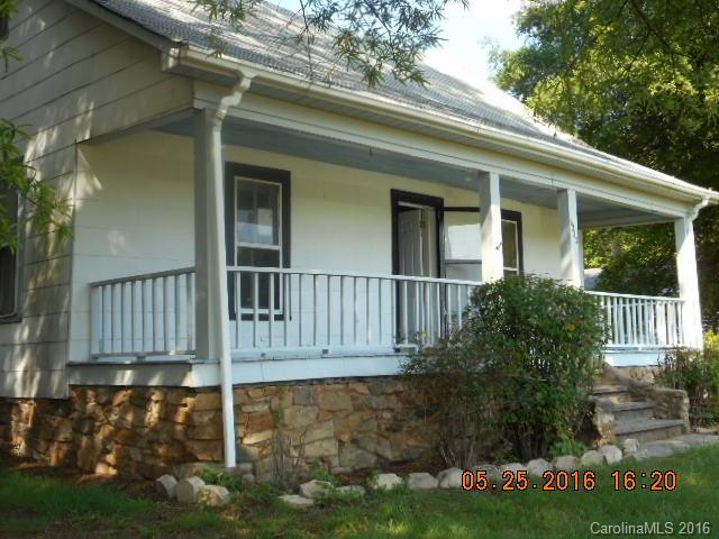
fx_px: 914
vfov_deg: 32.9
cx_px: 360
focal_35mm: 44
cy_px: 270
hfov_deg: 42.9
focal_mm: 7.9
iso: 80
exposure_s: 1/100
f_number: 4.7
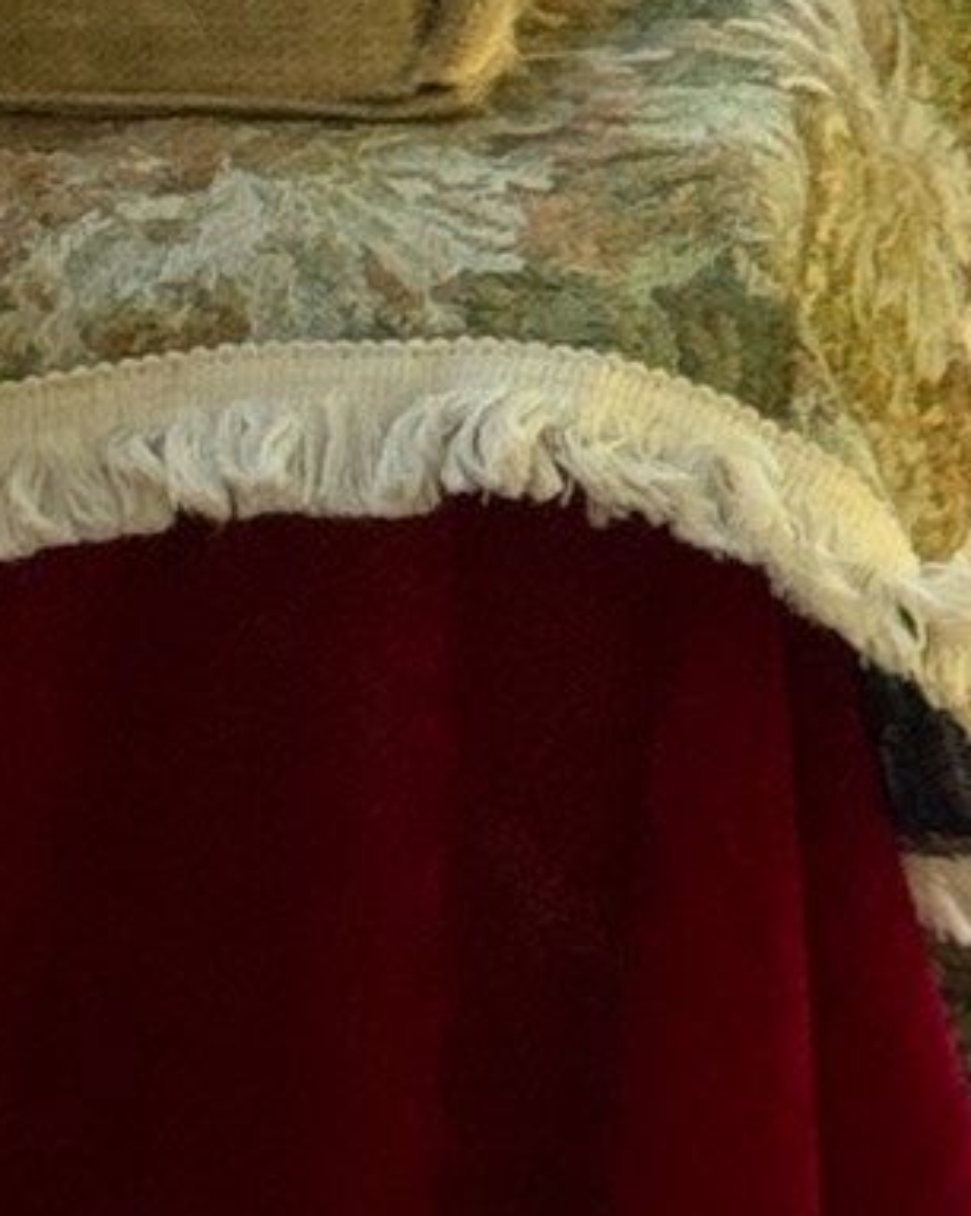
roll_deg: -2.0
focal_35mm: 334
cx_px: 1352
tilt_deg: -5.3
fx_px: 12008
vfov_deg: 5.4
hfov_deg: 4.6
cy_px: -2645
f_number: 1.78
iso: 100
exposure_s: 1/50
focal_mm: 6.76
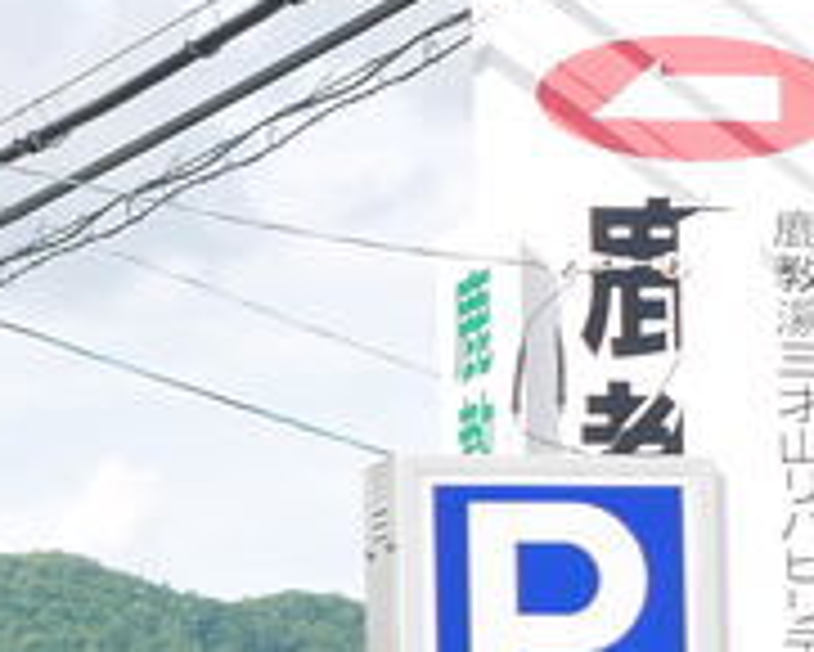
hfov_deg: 5.6
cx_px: -1736
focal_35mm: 324
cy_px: 996
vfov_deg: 4.7
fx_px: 7810
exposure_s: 1/640
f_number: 4
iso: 200
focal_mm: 25
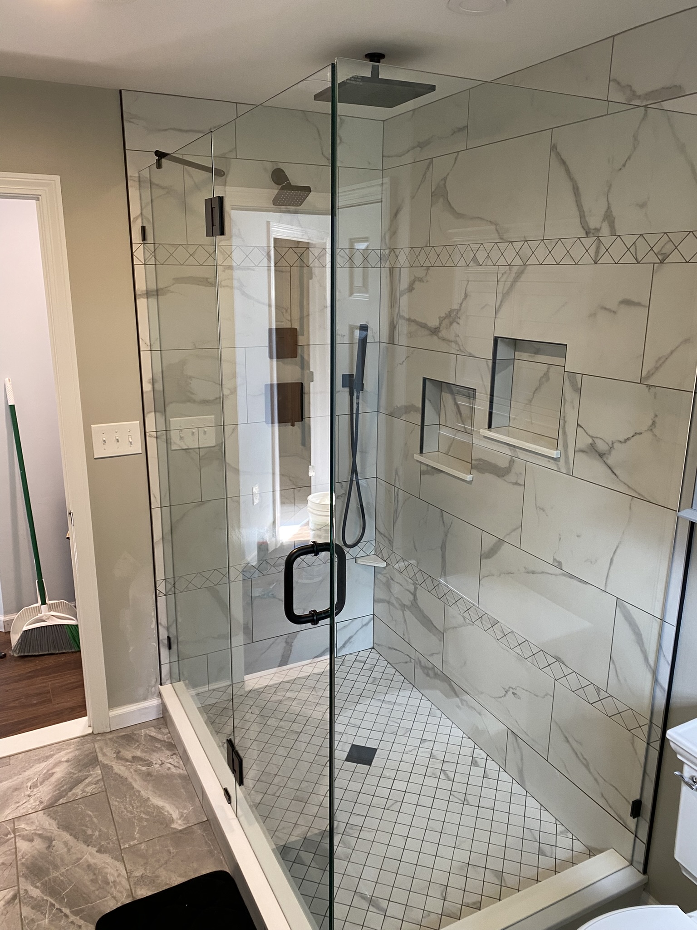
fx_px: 698
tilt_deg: -13.5
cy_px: 465
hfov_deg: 53.1
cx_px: 348
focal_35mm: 26
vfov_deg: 67.3
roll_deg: -0.8
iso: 125
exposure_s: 1/60
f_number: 1.8
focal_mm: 4.25
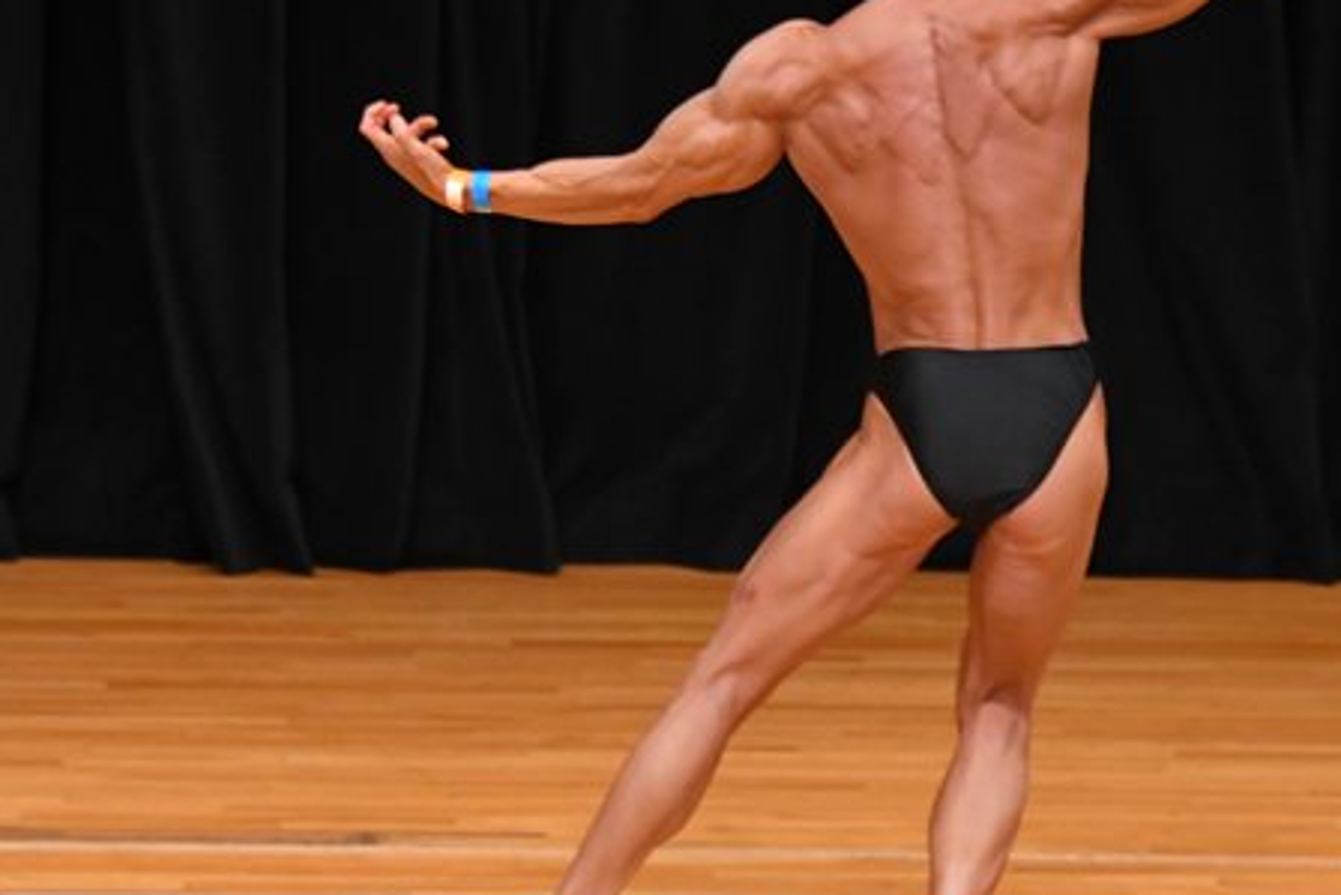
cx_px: 861
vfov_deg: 2.8
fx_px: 18369
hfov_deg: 4.2
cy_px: 356
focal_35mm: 493
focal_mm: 190
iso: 3200
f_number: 5.6
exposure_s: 1/400
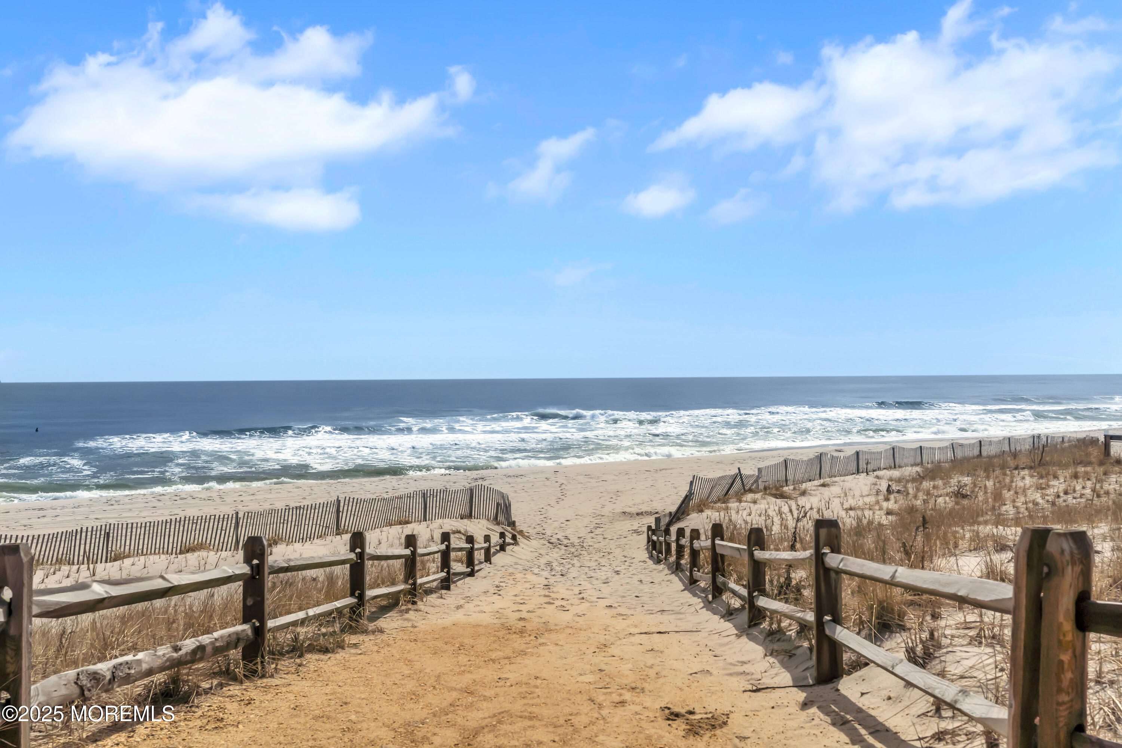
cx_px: 561
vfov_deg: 37.9
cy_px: 374
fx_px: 1091
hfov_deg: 54.4
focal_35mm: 35
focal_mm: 35
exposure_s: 1/2500
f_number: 8
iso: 200
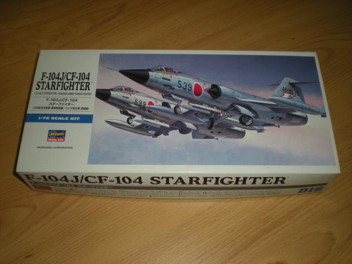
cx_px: 176
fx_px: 386
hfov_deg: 49.0
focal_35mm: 38
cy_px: 132
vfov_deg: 37.7
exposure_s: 1/60
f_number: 3.1
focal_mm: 6.3
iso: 64
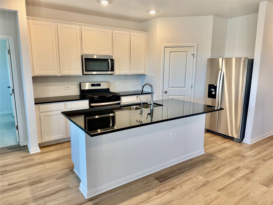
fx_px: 189
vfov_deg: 56.8
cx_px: 136
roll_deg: +0.1
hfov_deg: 71.6
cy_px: 102
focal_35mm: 24
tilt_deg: -12.2
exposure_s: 1/120
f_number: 1.78
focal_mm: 6.76
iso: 160
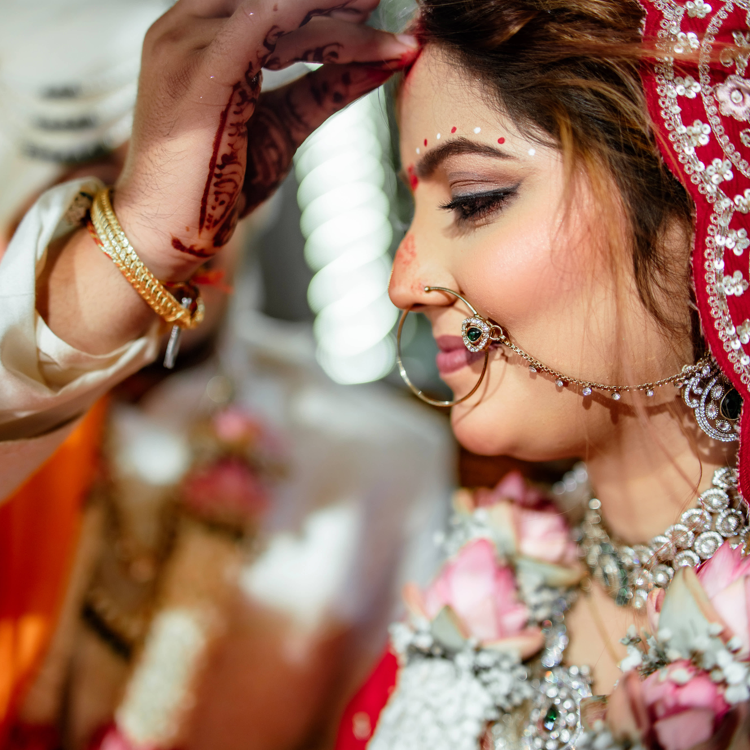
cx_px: 376
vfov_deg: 37.5
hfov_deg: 37.6
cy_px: 363
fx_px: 1103
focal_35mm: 45
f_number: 1.4
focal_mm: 35
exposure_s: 1/250
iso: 200
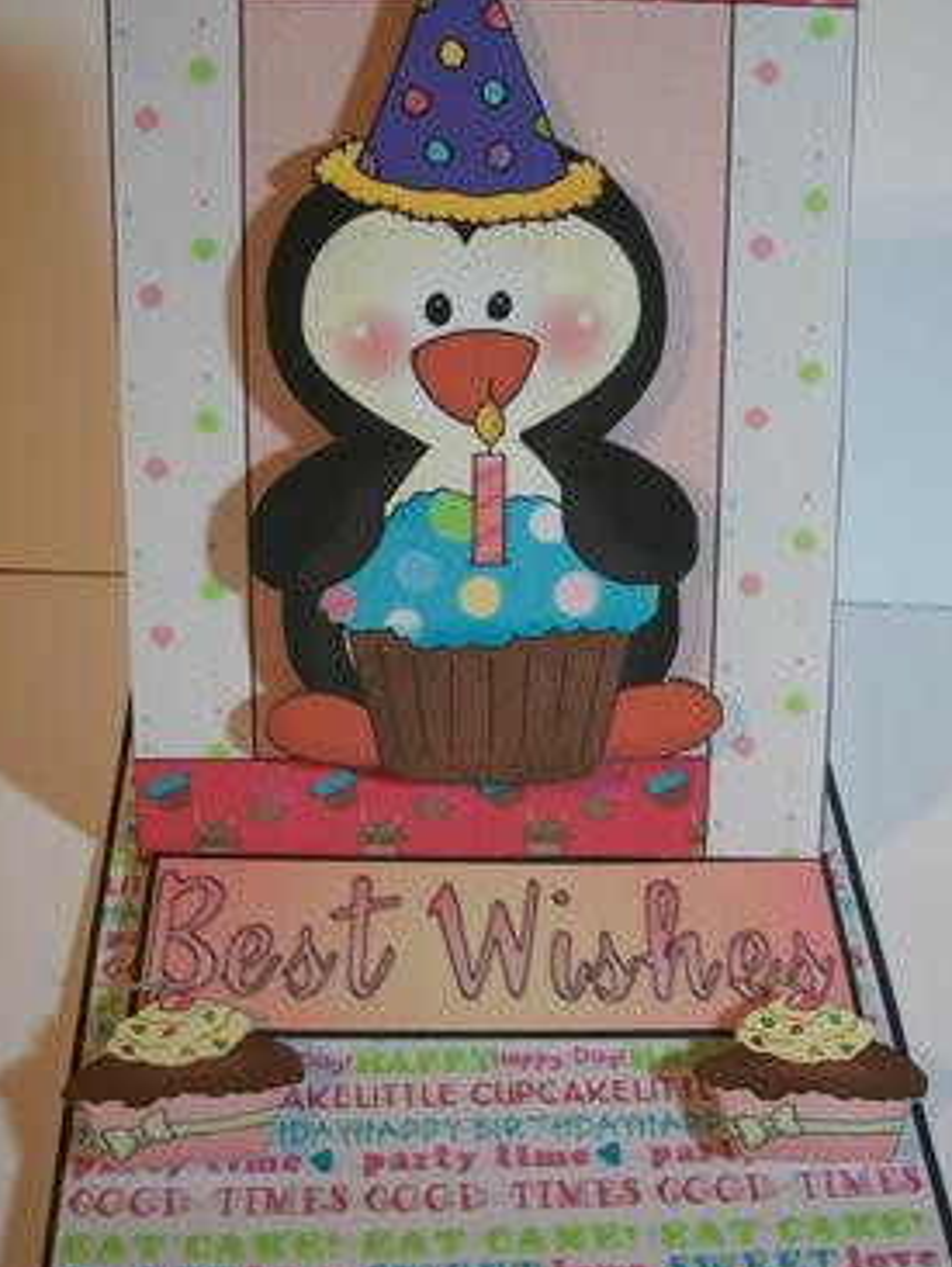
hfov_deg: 33.6
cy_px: 658
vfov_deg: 43.8
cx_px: 499
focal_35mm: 43
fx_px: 1575
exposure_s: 1/20
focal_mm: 6.3
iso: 160
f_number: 3.1
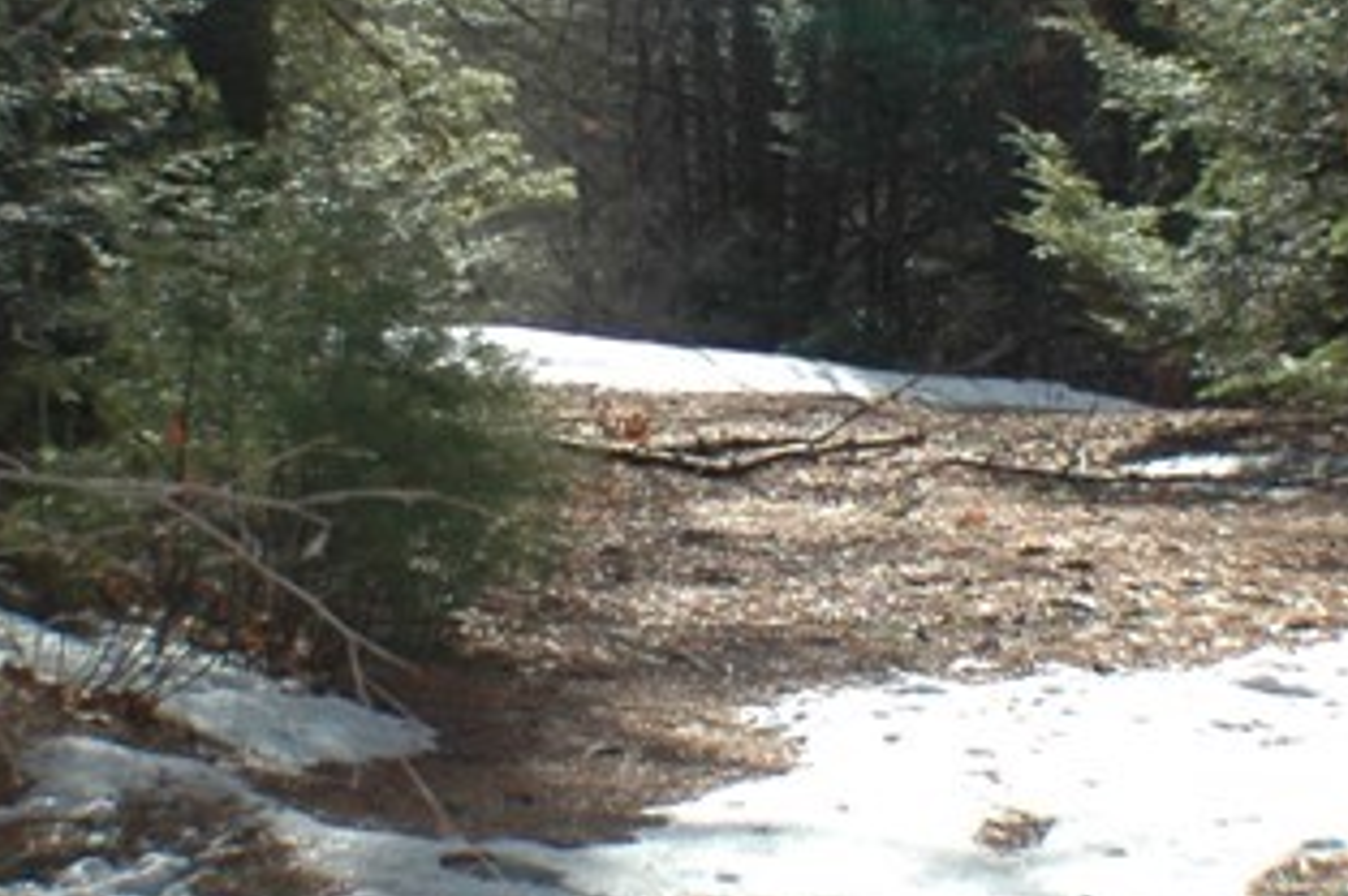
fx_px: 7331
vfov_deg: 7.0
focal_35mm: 196
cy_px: 118
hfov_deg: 10.5
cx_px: 780
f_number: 4.2
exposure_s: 1/500
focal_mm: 40
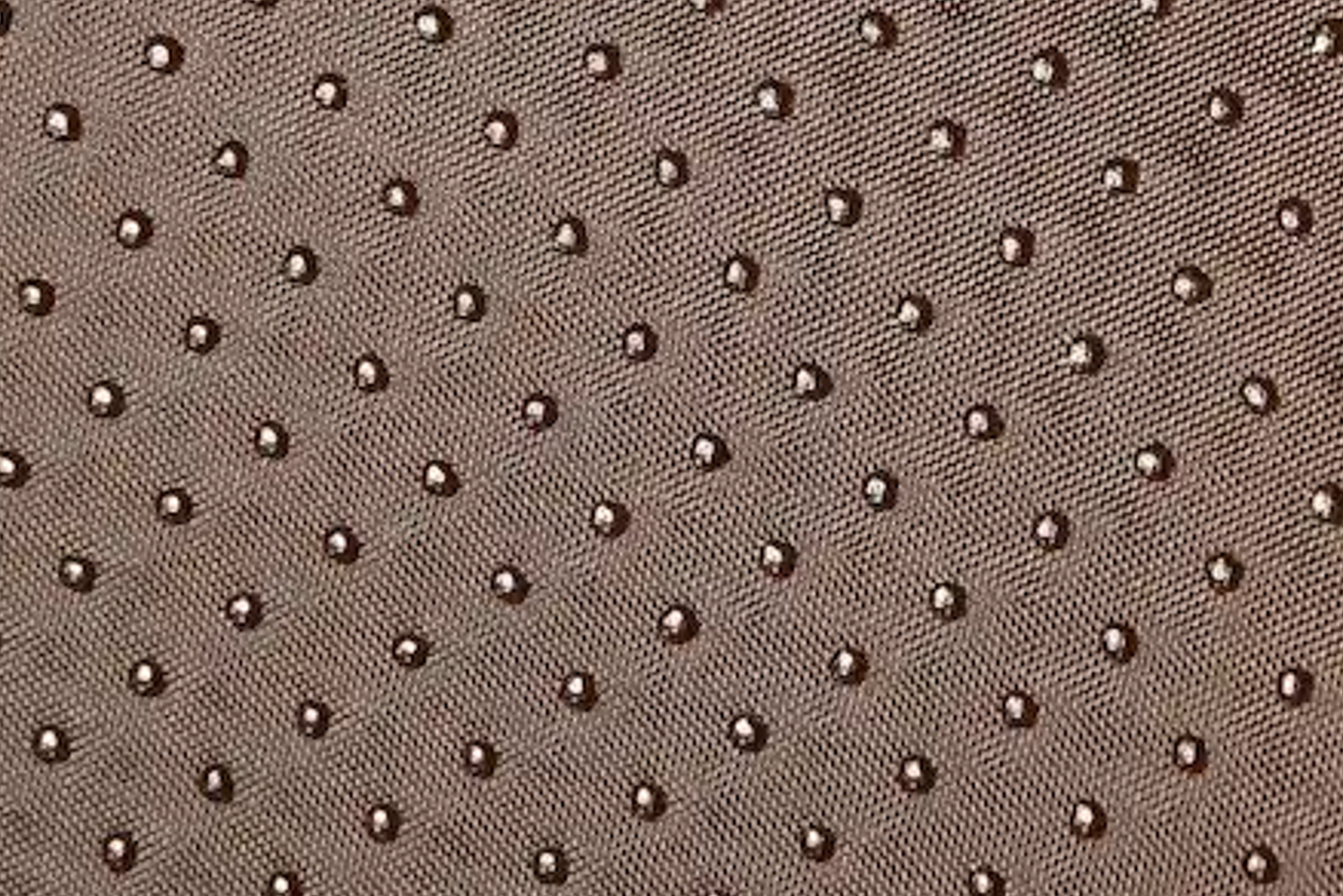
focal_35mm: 160
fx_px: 5968
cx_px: 1294
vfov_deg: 8.5
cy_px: 34
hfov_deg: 12.7
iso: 320
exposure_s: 1/125
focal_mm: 70
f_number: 10
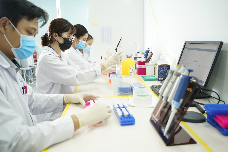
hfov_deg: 65.5
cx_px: 114
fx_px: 177
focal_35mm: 28
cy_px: 76
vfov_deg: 46.4
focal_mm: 28
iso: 500
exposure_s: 1/125
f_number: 2.8
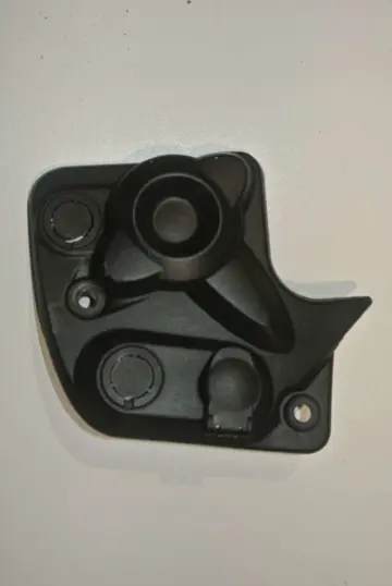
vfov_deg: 43.6
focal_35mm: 45
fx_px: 733
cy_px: 293
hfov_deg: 29.9
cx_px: 196
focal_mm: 16.9
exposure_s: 1/60
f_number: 4.5
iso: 200
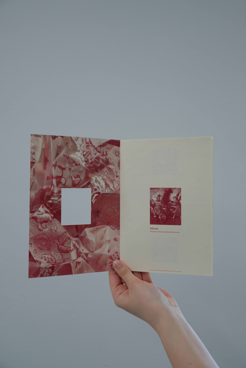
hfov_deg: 33.4
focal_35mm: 40
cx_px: 123
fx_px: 410
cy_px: 184
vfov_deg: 48.5
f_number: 5
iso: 400
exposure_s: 1/60
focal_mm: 26.5
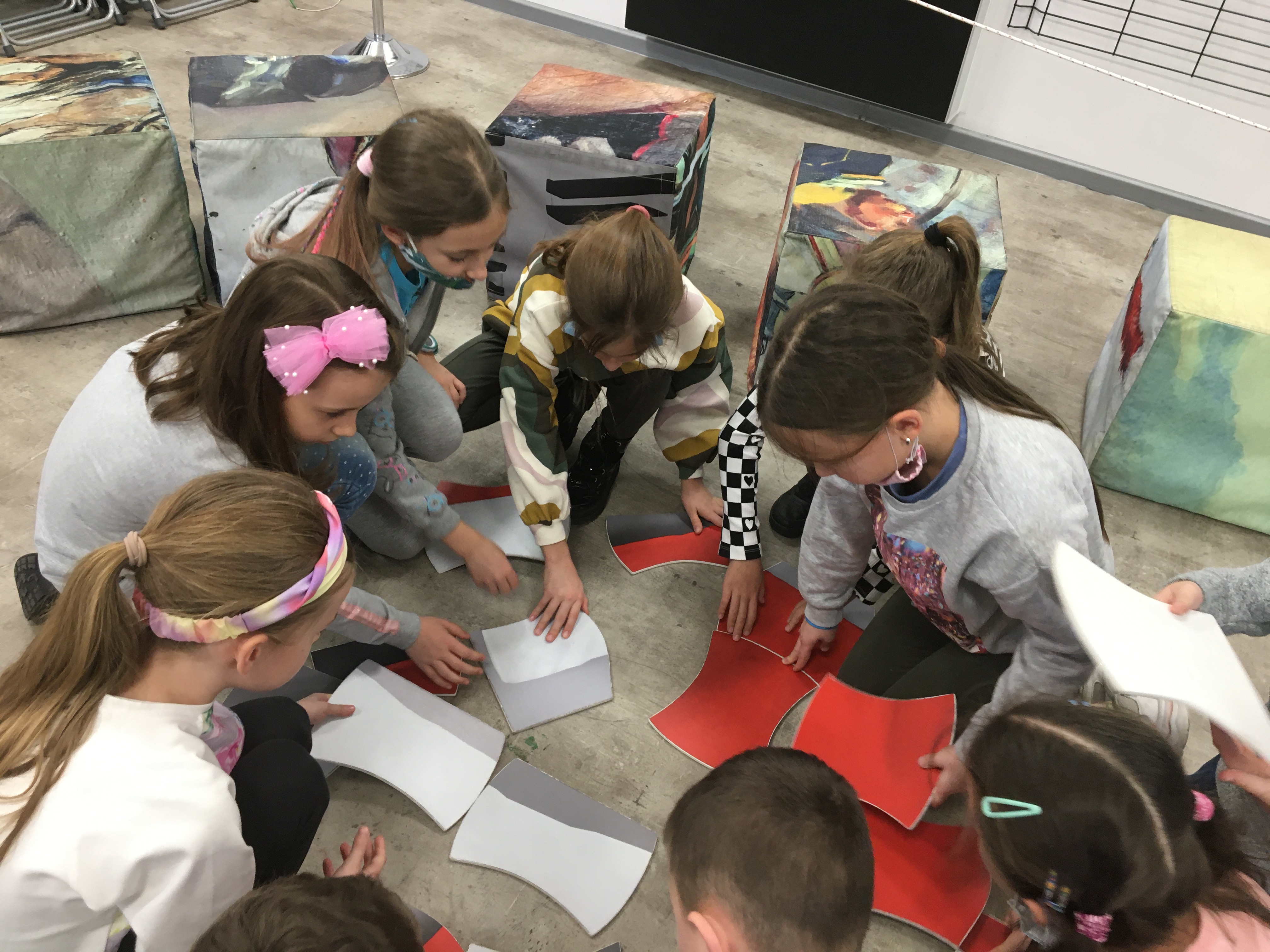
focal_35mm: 29
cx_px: 635
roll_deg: -7.4
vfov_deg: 48.2
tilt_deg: -39.9
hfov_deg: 61.7
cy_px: 476
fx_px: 1064
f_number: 2.2
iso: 100
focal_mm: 4.15
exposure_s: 1/33
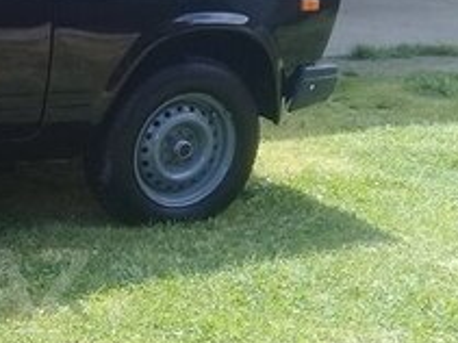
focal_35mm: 97
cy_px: 281
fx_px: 1283
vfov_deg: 15.1
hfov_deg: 18.8
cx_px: -132
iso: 50
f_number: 2.2
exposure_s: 1/351
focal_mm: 3.3
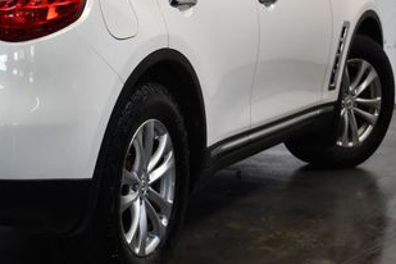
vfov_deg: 11.6
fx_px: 1298
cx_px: 15
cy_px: 40
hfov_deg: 17.0
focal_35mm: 118
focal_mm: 38
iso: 800
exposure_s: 1/125
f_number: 4.8
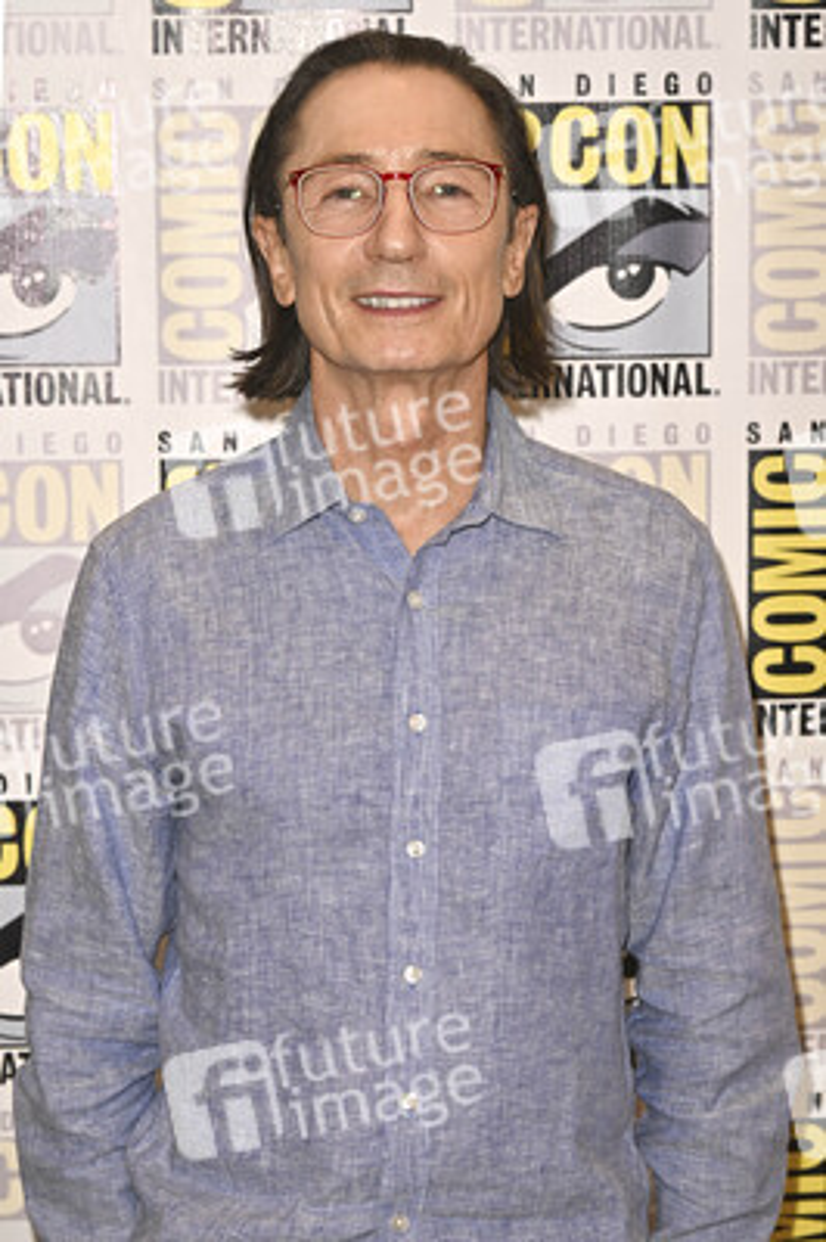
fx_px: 3447
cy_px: 621
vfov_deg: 20.4
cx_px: 413
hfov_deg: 13.7
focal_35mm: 100
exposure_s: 1/250
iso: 2000
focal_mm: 100
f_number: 6.3
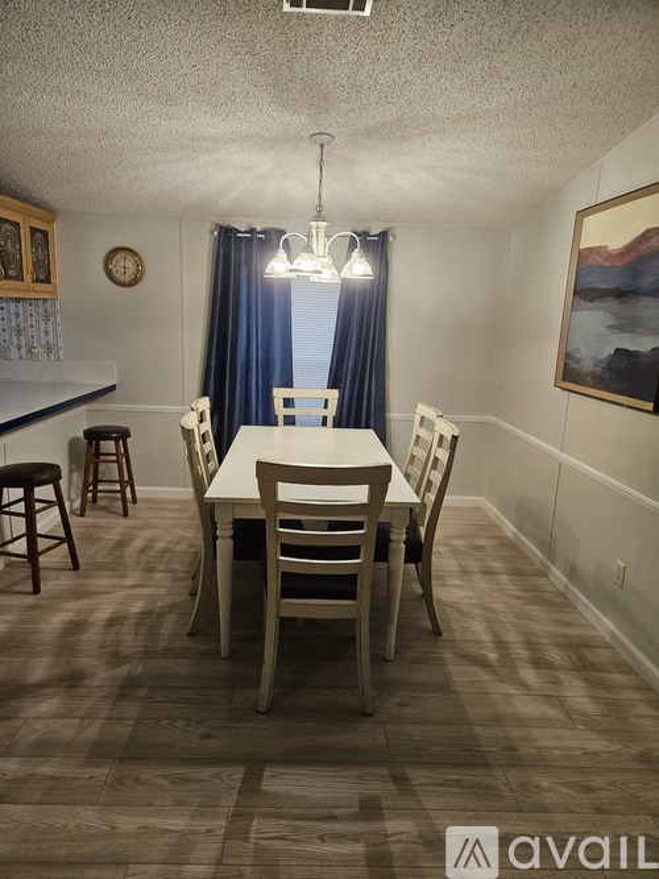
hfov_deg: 58.9
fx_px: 584
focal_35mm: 23
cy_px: 440
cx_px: 330
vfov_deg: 73.9
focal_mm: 5.4
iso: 250
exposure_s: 1/120
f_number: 1.8
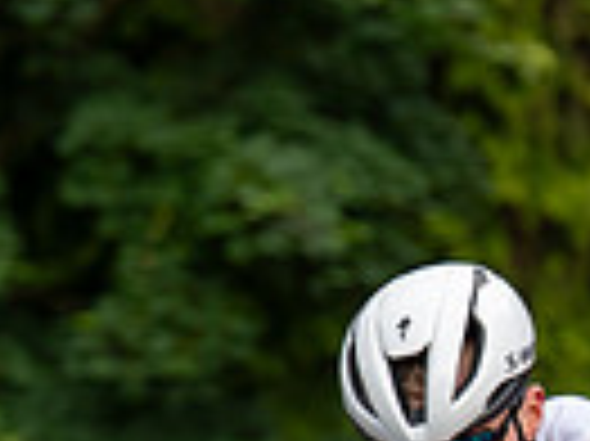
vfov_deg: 2.0
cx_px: -522
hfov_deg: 2.7
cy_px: 482
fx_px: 12431
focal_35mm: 730
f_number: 4
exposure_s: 1/800
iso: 400
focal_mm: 128
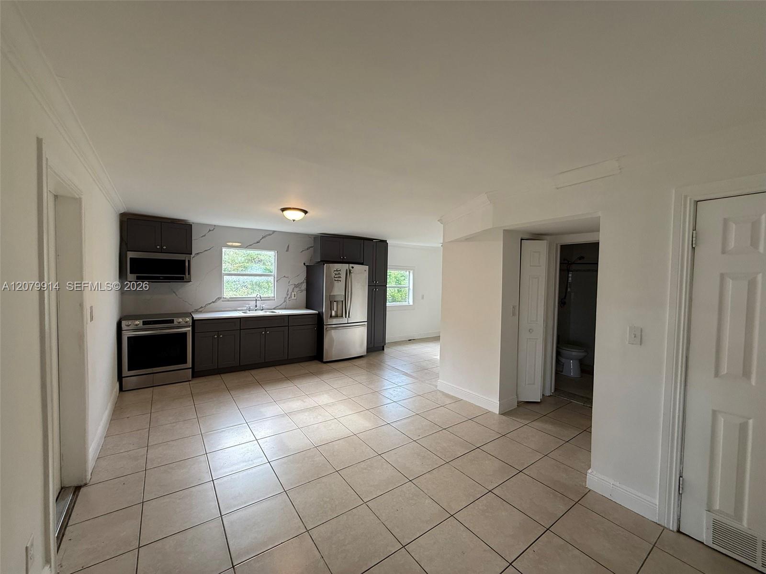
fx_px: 310
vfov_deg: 85.7
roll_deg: -1.4
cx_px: 383
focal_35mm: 14
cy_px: 287
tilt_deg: -1.6
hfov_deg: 102.1
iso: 100
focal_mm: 2.22
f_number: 2.2
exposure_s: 1/120
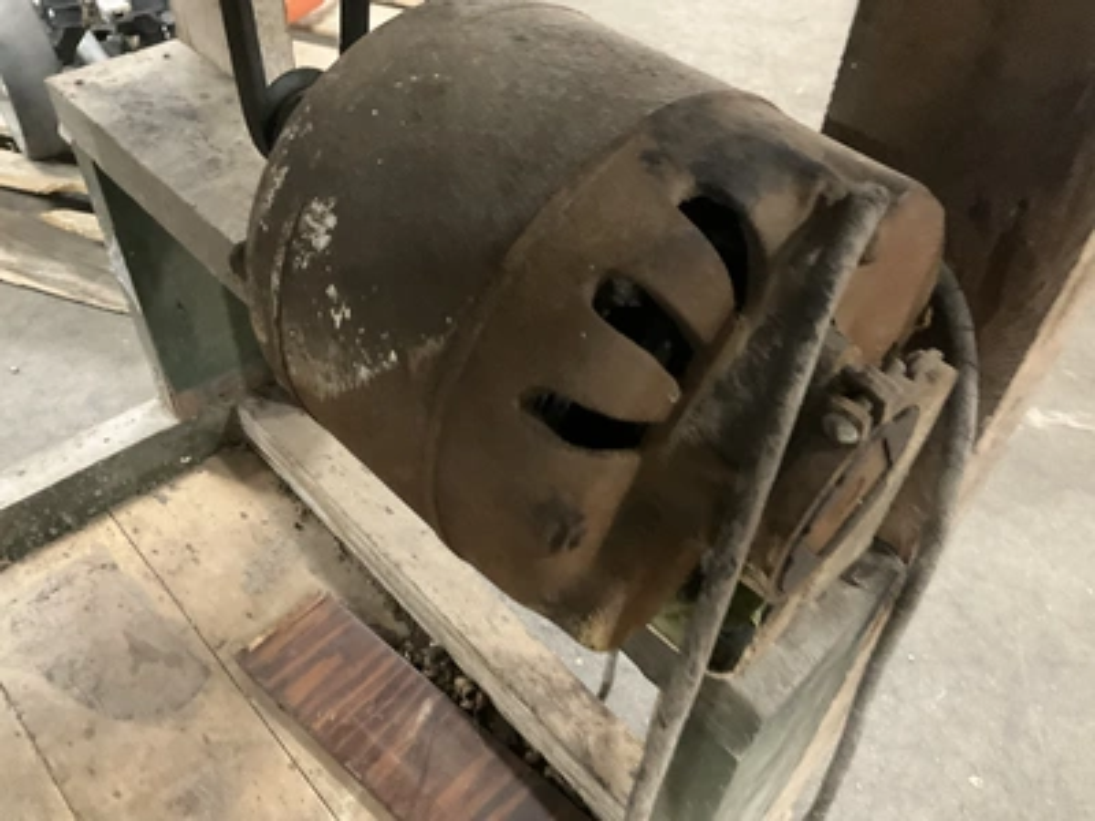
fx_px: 917
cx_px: 548
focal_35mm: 29
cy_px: 410
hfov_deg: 61.7
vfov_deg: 48.2
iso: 640
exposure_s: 1/30
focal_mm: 3
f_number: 1.8
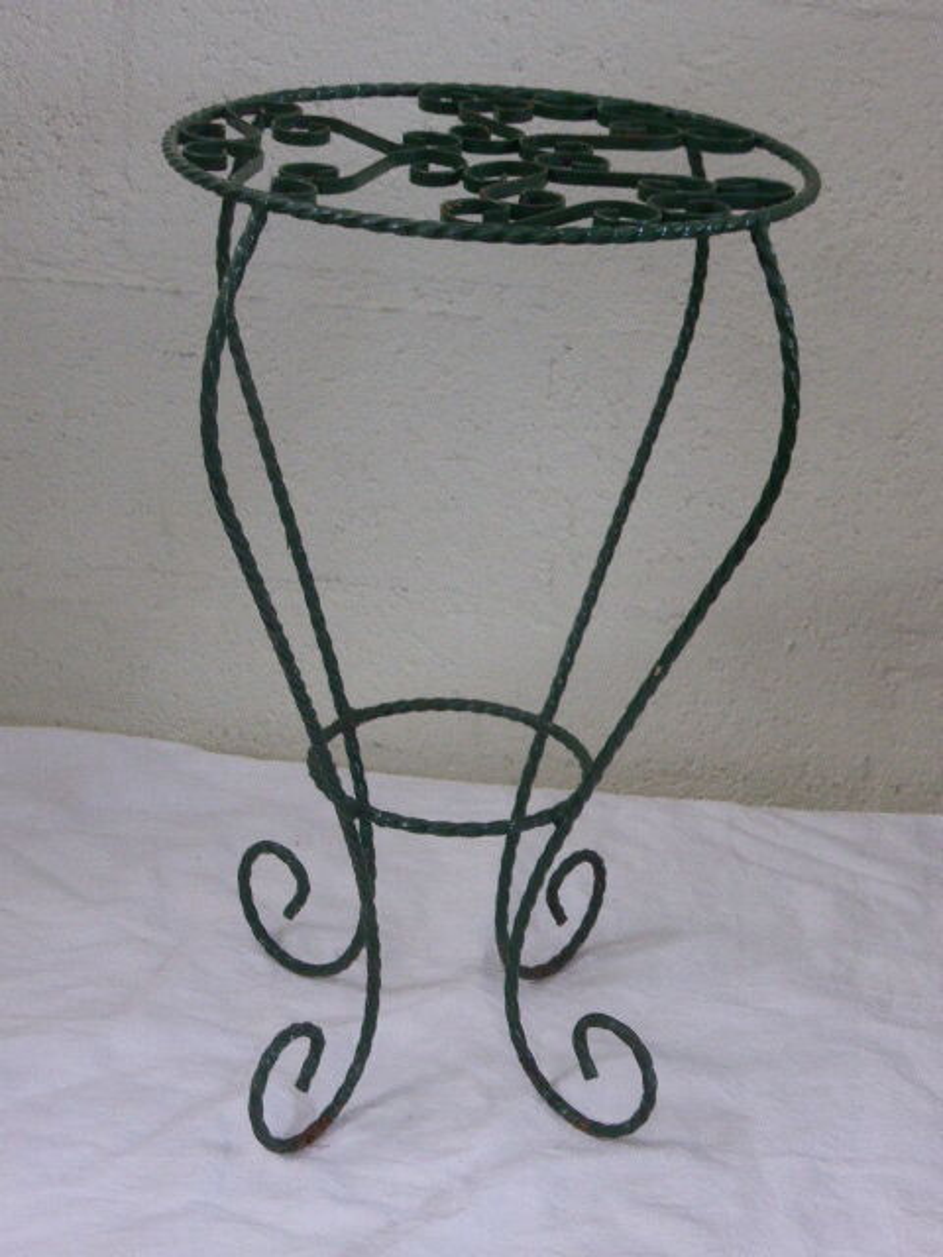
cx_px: 472
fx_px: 2506
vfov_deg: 28.2
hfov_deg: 21.3
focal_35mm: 69
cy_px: 628
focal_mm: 11.7
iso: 400
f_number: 4.9
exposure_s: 1/40
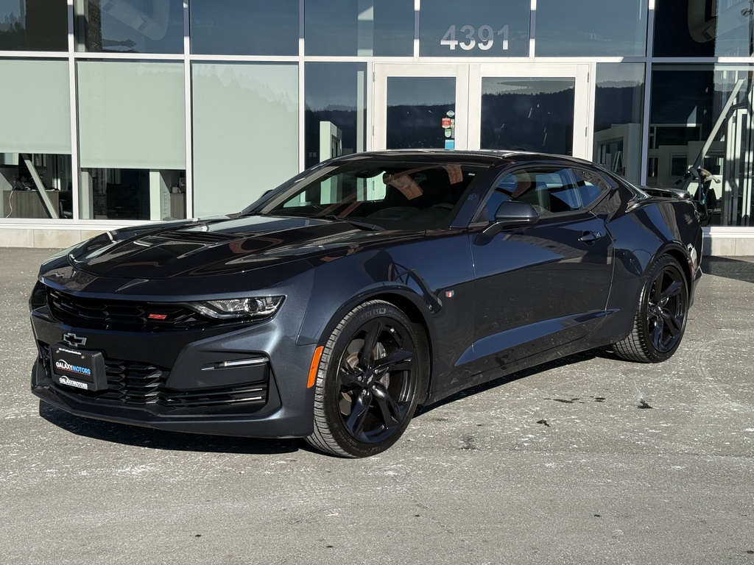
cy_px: 282
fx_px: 1046
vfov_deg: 30.3
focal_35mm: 48
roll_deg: -0.5
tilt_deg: -5.7
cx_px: 377
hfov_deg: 39.7
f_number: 1.78
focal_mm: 6.76
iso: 80
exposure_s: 1/4878
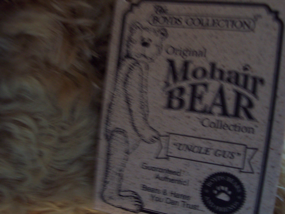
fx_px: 305
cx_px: 142
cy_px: 107
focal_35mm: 37
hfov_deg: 50.1
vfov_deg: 38.7
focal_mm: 5.6
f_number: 2.8
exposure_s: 1/8
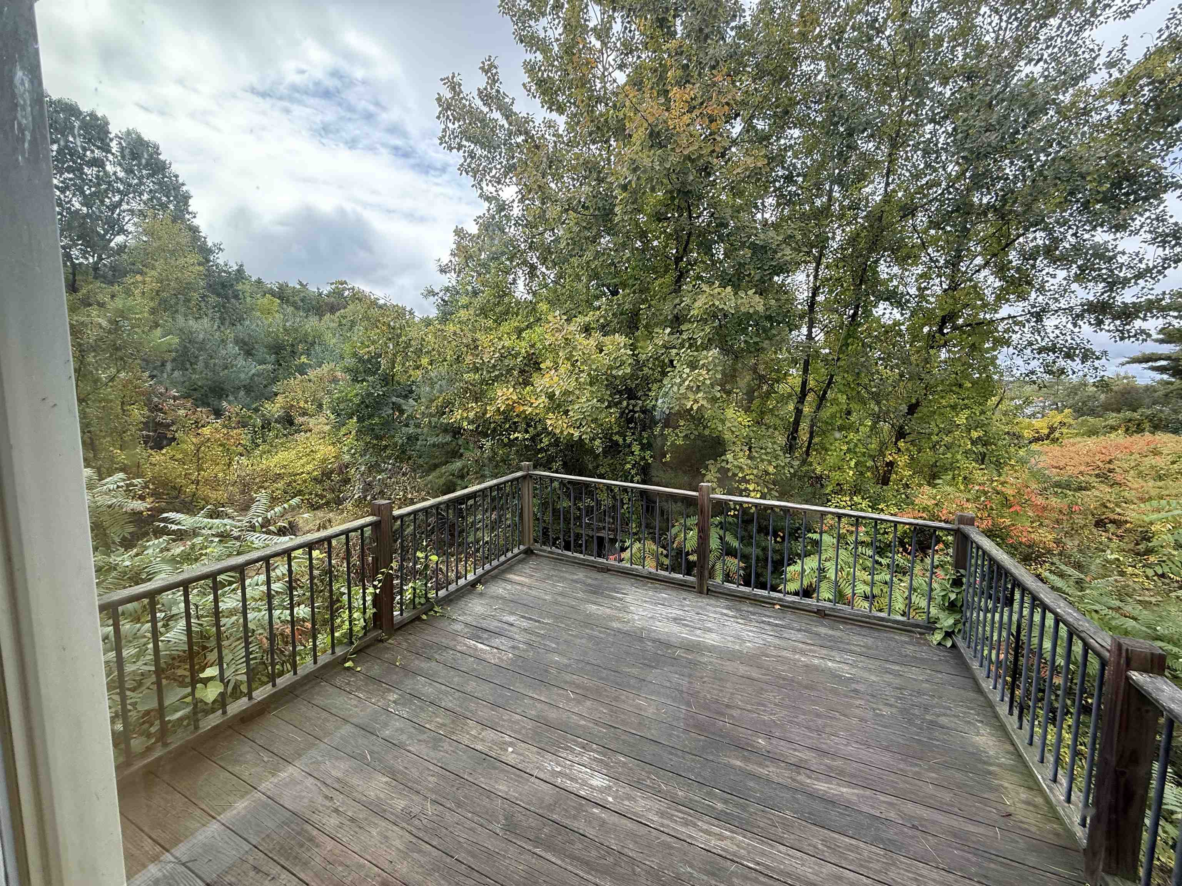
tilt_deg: -7.4
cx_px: 591
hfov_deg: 102.1
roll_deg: -0.8
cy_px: 443
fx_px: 478
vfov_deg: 85.7
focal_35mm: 14
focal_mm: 2.22
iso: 64
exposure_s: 1/293
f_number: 2.2
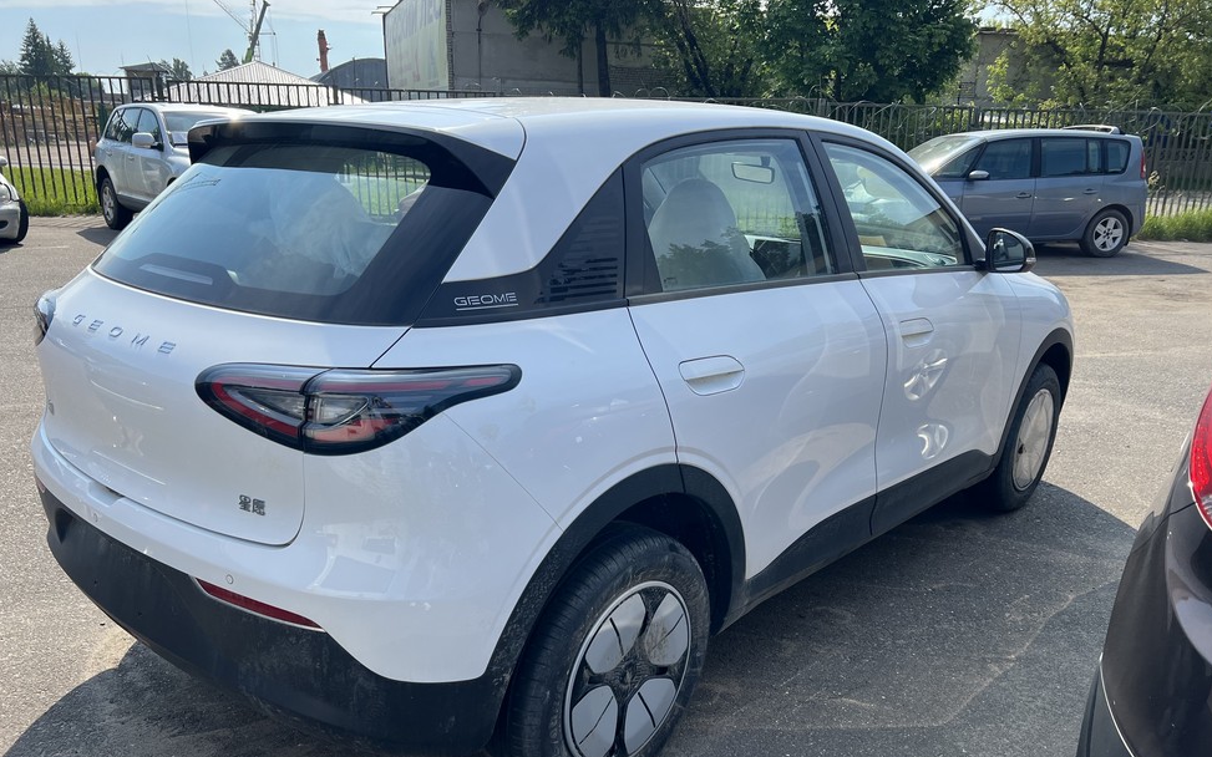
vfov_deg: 42.9
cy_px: 457
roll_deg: -0.3
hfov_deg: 64.6
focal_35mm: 29
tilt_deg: -16.3
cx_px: 610
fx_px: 958
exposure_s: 1/2915
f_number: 1.5
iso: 50
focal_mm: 5.7
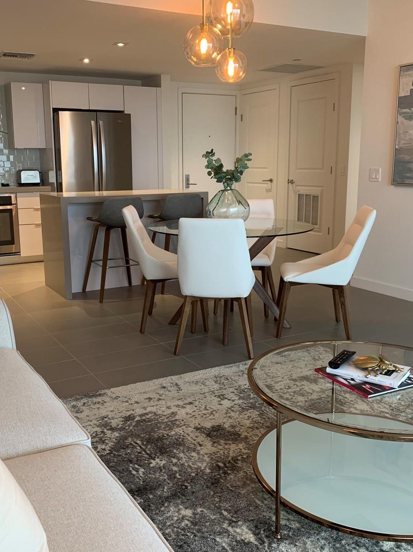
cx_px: 183
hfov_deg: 40.6
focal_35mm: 35
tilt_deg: -11.3
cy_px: 274
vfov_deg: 52.6
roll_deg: -0.7
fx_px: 557
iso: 125
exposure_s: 1/60
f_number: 1.8
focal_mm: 4.25
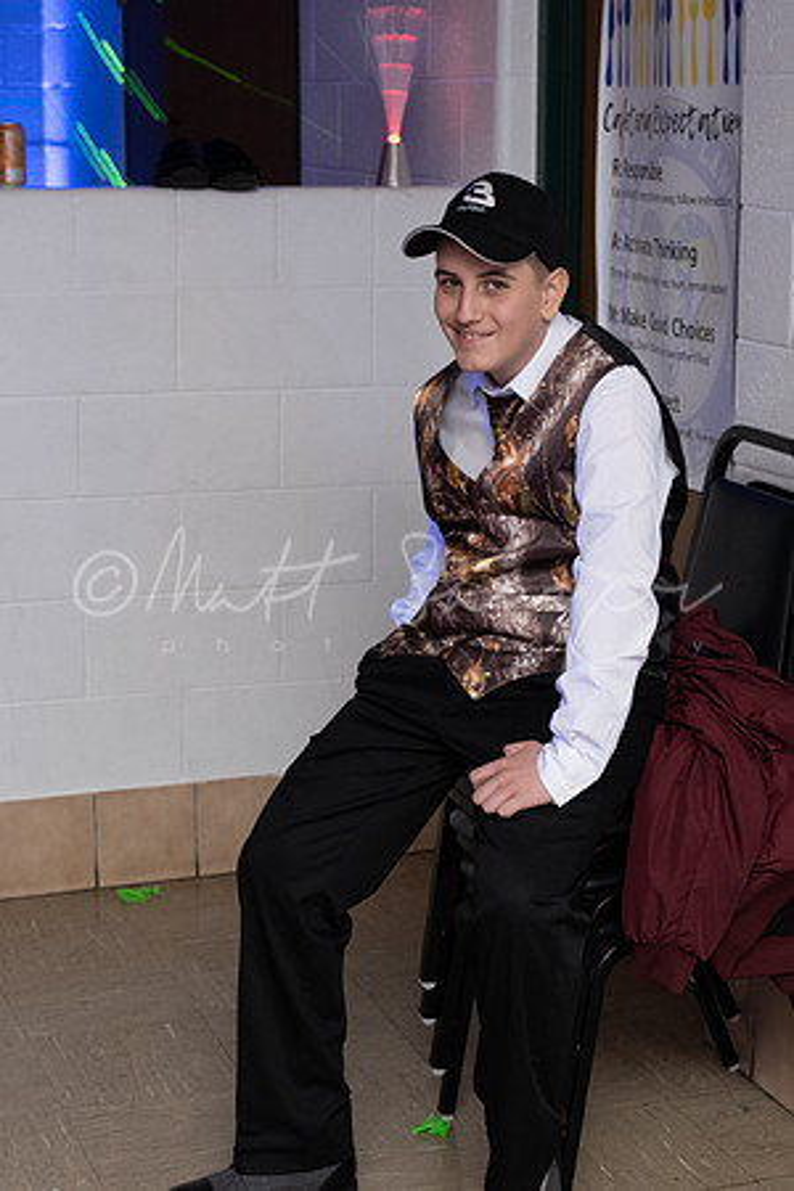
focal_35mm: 68
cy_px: 596
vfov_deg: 29.9
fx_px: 2233
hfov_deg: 20.2
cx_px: 397
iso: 1600
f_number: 2.8
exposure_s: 1/30
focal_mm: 30.2
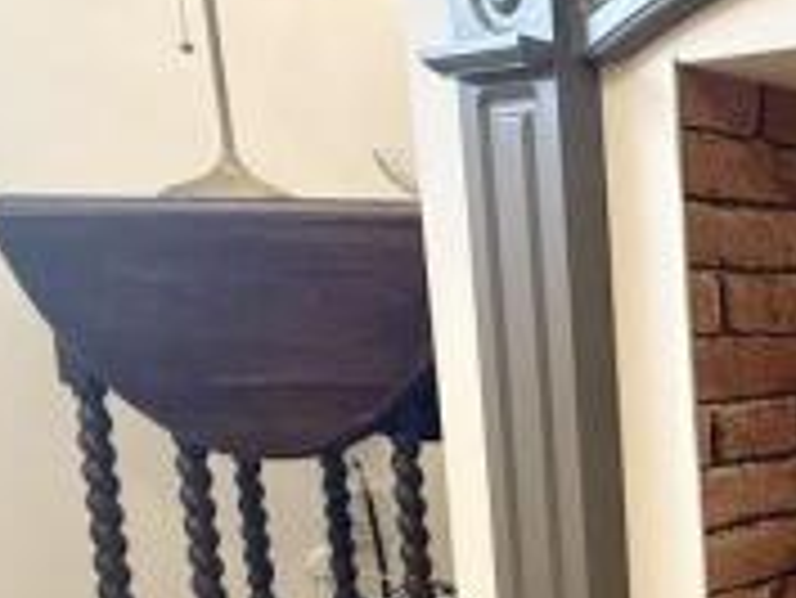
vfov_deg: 30.8
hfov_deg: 28.2
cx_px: 1181
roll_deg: -0.7
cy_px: 479
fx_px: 1058
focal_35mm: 46
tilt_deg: -7.6
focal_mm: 2.22
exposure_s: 1/50
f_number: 2.2
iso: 250
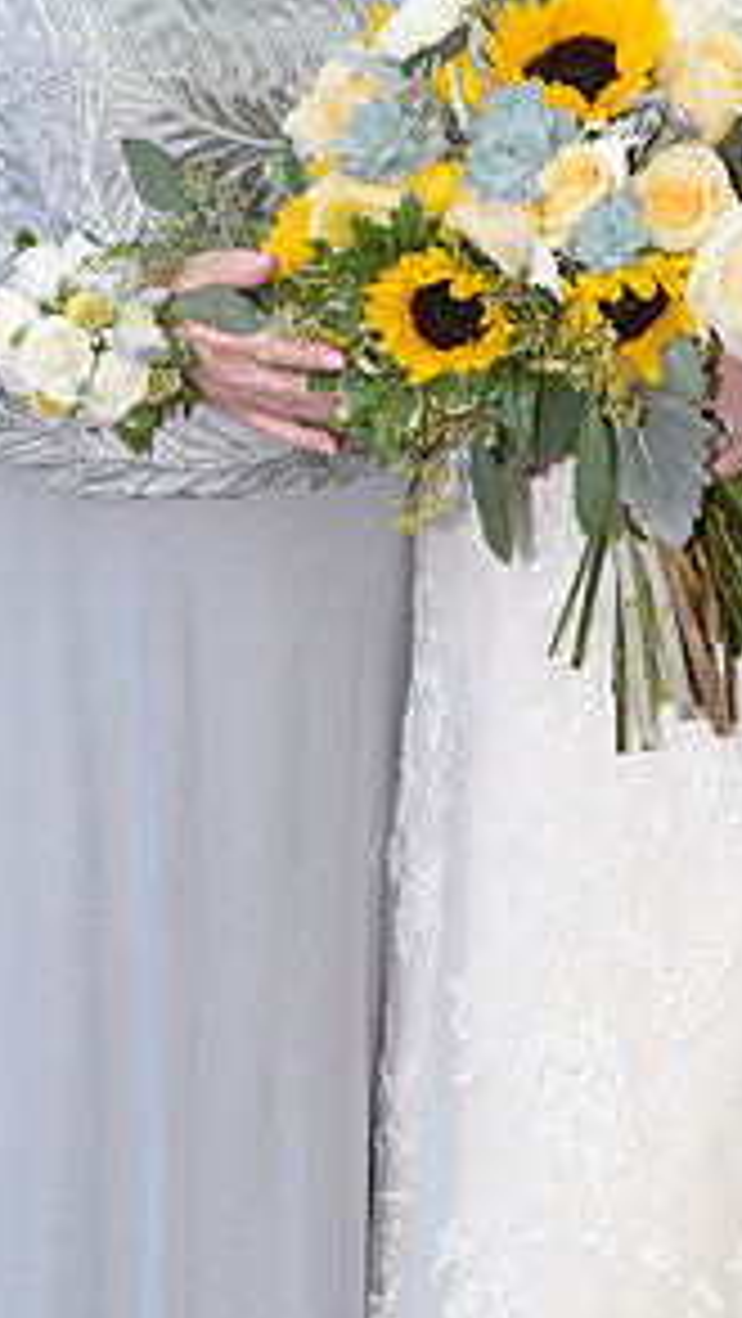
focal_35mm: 218
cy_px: 220
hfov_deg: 5.6
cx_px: 479
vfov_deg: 9.9
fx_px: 7619
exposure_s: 1/200
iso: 640
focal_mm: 105
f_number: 5.6
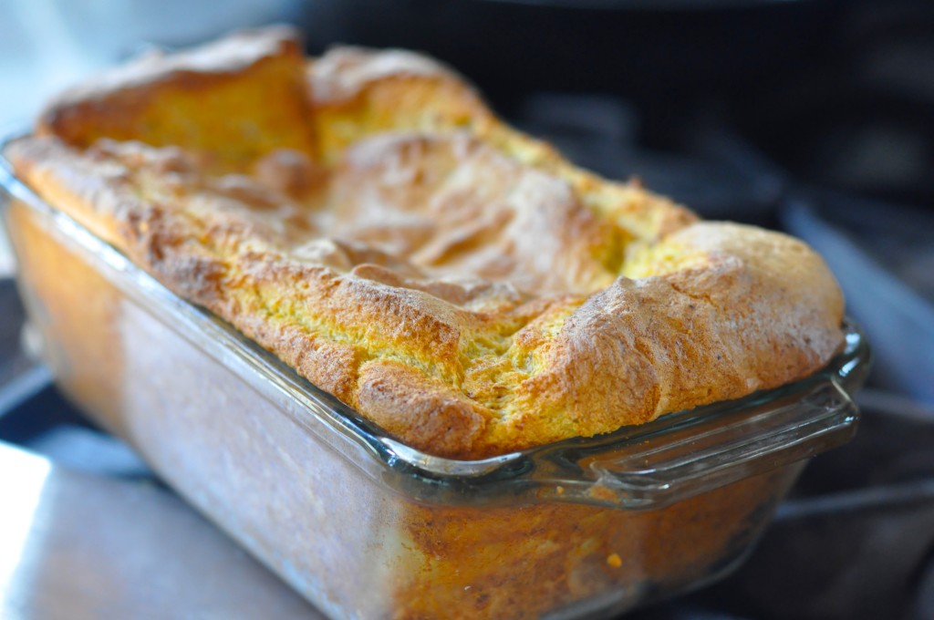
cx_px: 467
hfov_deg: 27.0
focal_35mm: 75
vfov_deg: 18.1
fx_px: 1943
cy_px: 310
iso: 800
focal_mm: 50
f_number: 3.5
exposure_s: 1/50
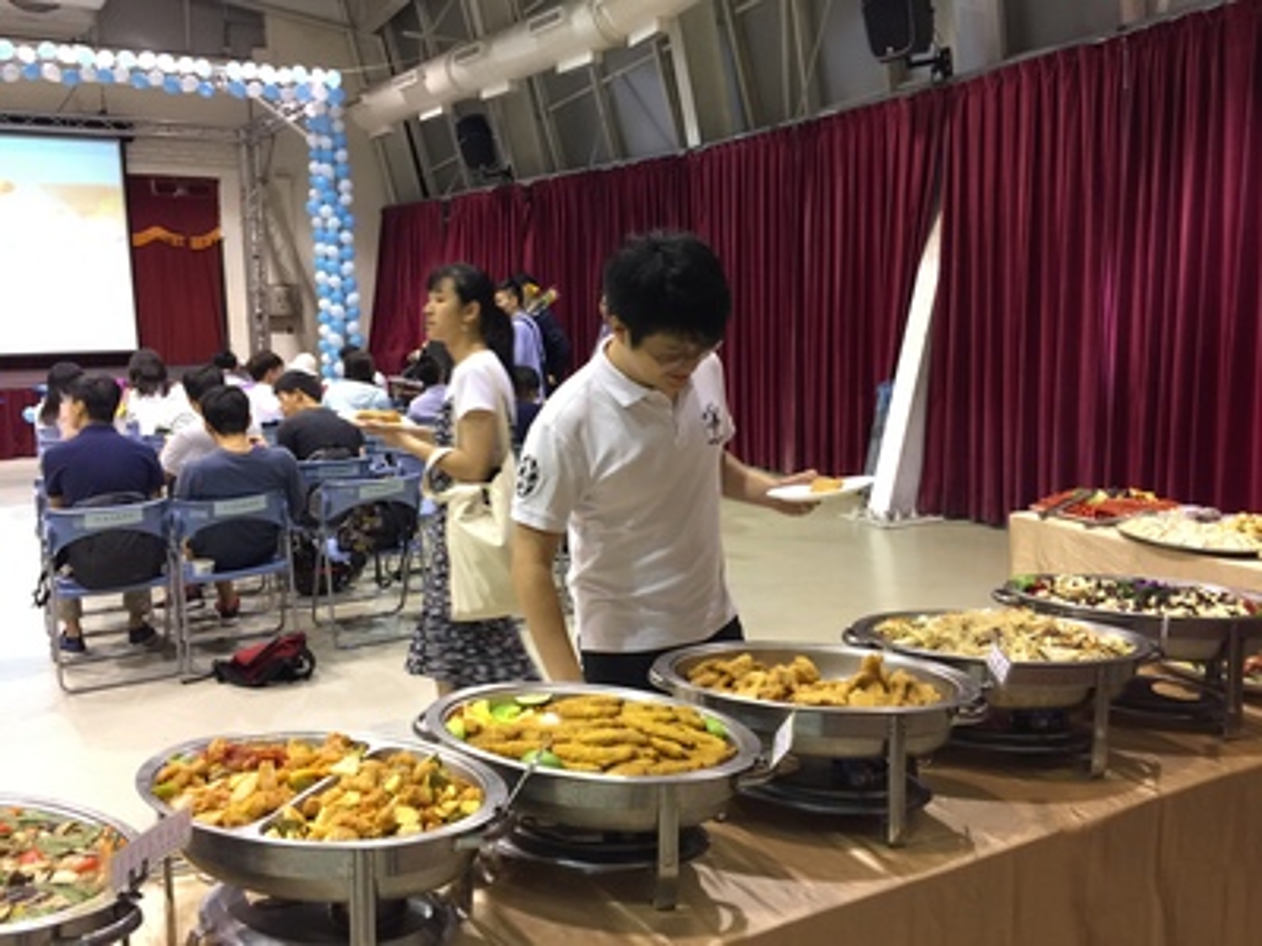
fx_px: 1057
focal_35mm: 29
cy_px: 473
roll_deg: +0.0
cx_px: 631
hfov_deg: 61.7
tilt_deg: -9.2
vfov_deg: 48.2
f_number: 2.2
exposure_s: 1/15
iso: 80
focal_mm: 4.15
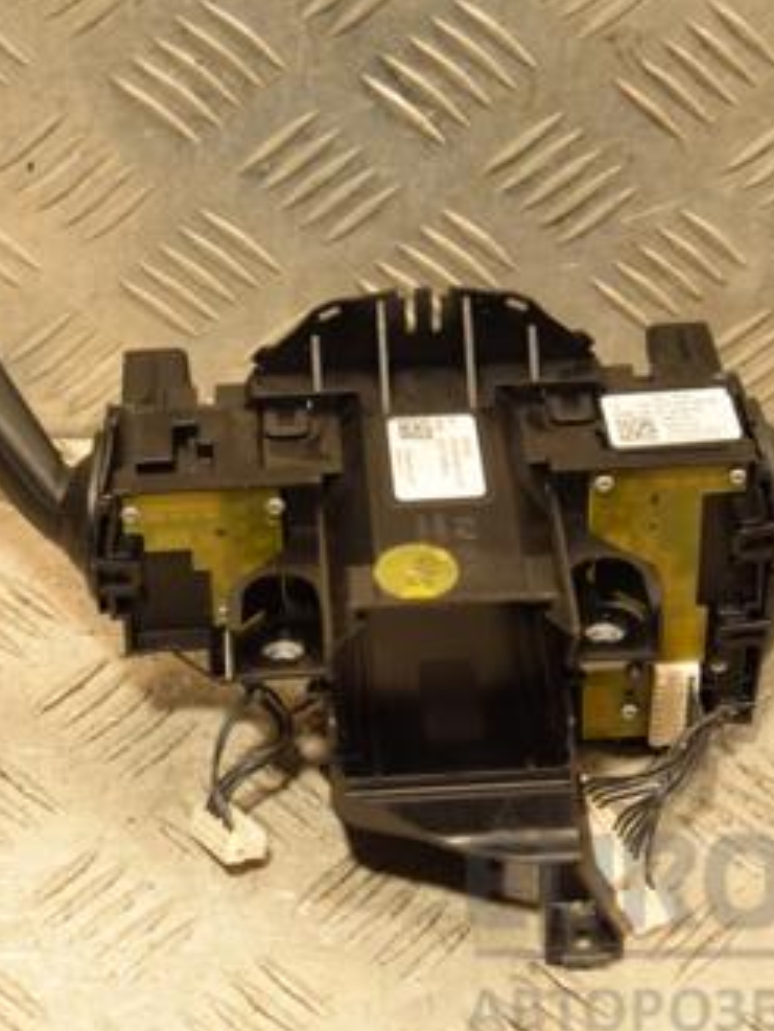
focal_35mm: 100
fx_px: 2979
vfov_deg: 19.6
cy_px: 464
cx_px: 407
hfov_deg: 14.8
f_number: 5.6
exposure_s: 1/125
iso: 800
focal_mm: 38
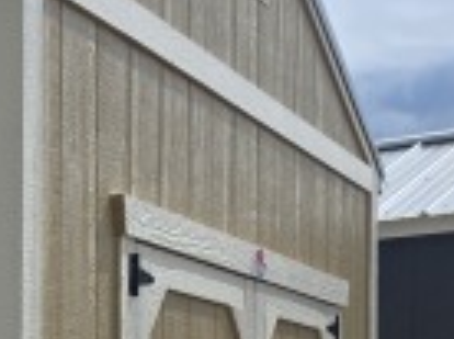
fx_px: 1401
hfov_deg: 16.3
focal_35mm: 107
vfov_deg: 13.2
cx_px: -283
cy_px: 464
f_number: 1.7
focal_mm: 6.3
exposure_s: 1/7944
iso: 64
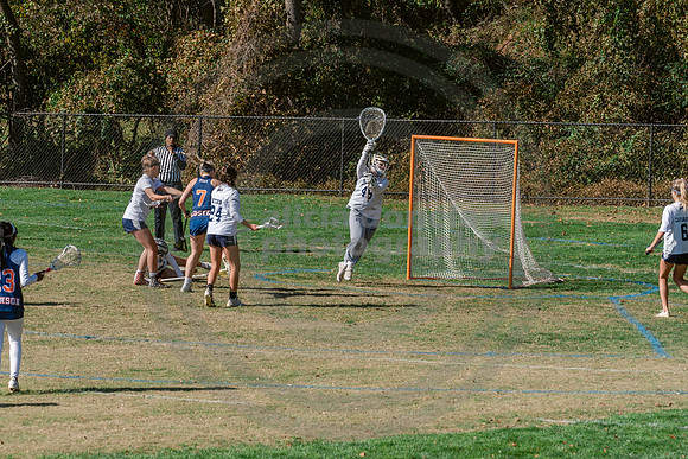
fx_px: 3584
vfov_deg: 7.3
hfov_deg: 11.0
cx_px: 329
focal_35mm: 187
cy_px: 210
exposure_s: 1/800
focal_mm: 130
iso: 250
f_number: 7.1
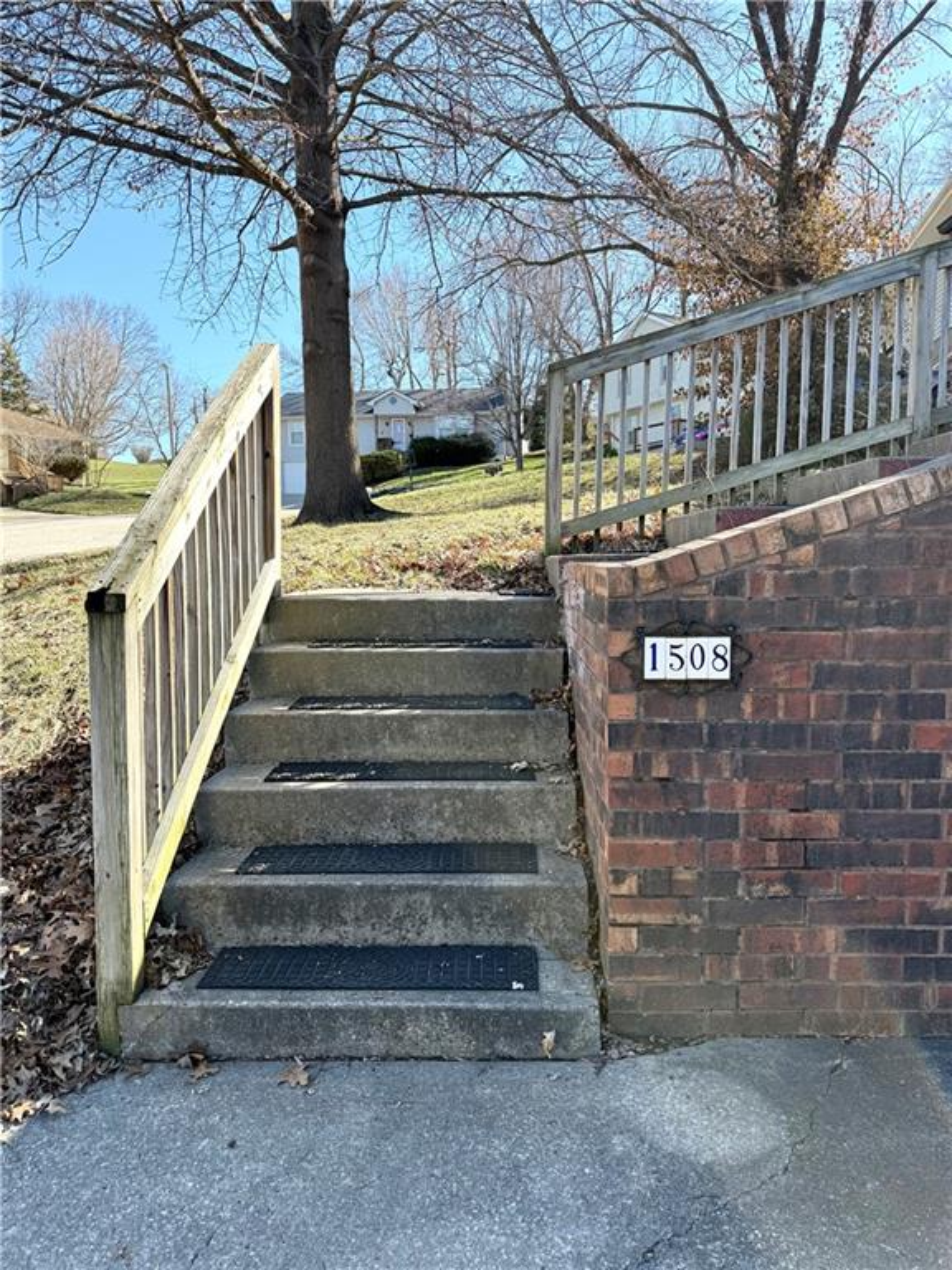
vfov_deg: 71.6
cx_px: 476
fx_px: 880
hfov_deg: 56.8
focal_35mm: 24
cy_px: 635
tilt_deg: -2.8
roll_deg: -0.3
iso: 100
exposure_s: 1/1410
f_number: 1.78
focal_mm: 6.76
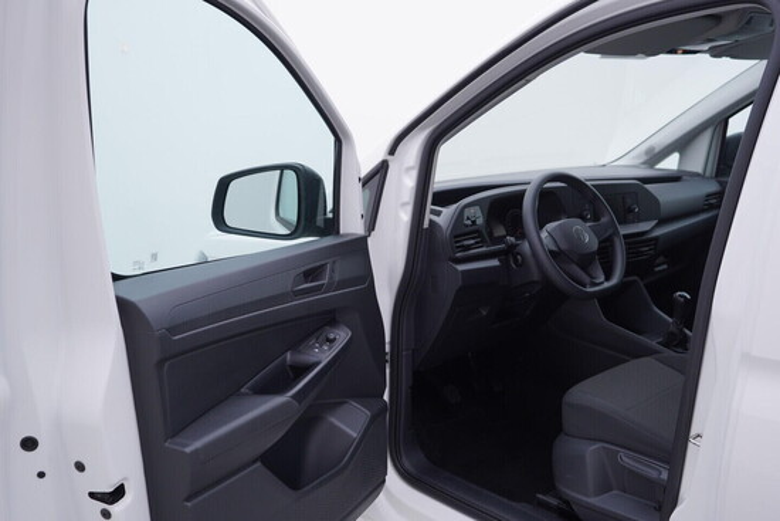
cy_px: 260
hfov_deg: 53.1
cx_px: 390
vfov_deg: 36.9
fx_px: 780
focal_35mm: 36
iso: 125
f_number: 3.5
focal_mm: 24
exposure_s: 1/60
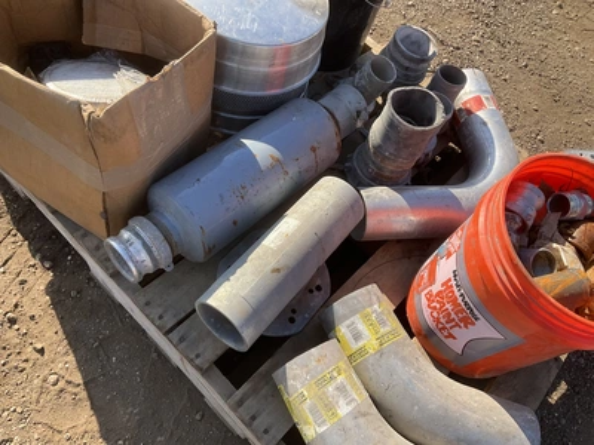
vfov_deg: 48.2
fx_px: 498
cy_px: 222
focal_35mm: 29
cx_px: 297
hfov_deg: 61.7
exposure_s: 1/739
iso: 25
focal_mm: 3
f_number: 1.8
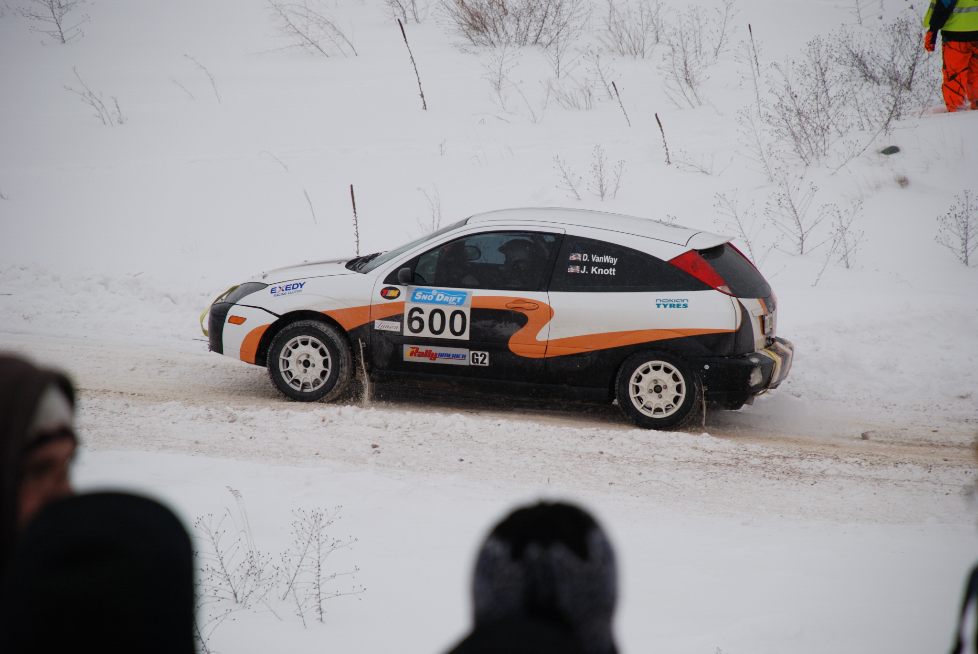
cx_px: 489
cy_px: 327
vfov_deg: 6.8
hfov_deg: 10.1
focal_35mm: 202
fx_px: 5508
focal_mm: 135
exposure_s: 1/500
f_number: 5.6
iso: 200
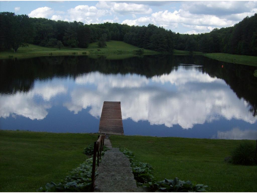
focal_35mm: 36
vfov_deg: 39.7
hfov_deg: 51.4
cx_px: 128
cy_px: 96
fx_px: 267
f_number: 4.7
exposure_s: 1/698
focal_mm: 6
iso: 100
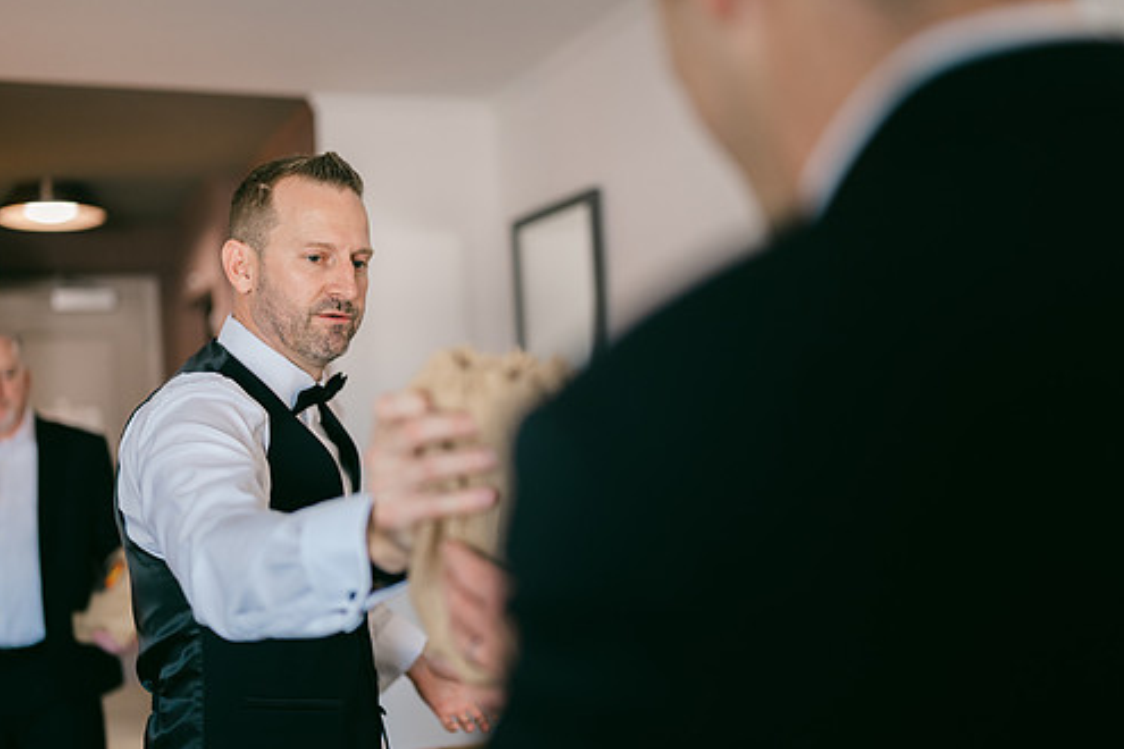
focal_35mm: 41
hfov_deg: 47.2
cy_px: 392
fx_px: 1280
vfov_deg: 32.6
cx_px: 470
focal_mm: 35
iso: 400
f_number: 1.2
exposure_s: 1/160
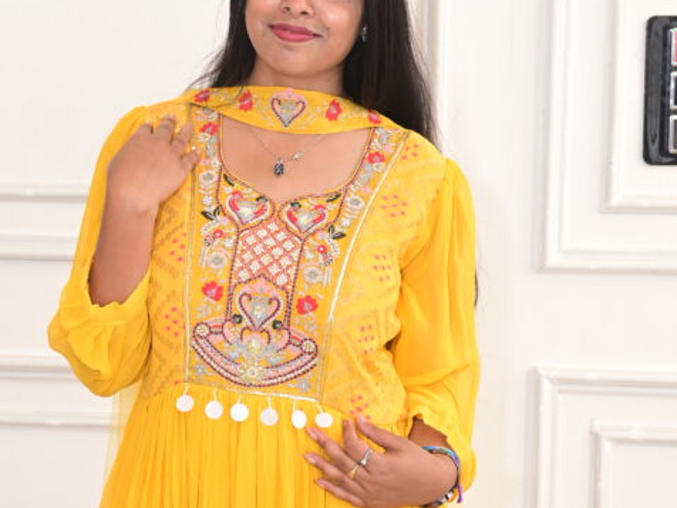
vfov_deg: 18.4
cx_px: 255
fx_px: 1565
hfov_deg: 24.4
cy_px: 211
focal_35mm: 80
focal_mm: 44
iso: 500
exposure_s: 1/250
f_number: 5.6
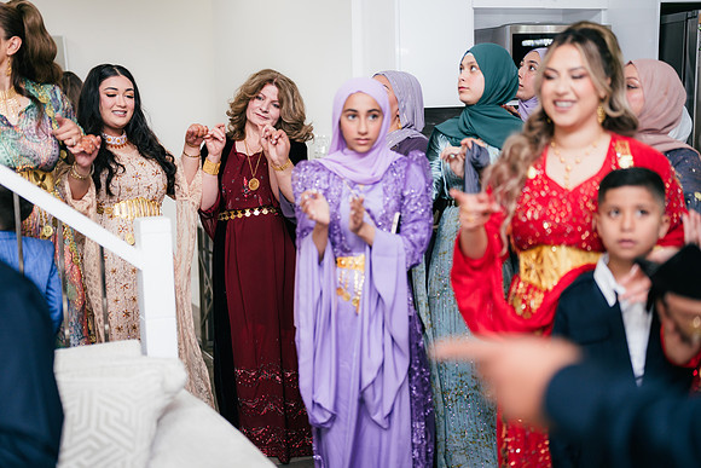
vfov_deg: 27.0
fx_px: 974
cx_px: 350
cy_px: 234
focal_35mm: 50
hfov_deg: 39.6
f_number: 1.4
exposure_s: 1/250
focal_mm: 50
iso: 250
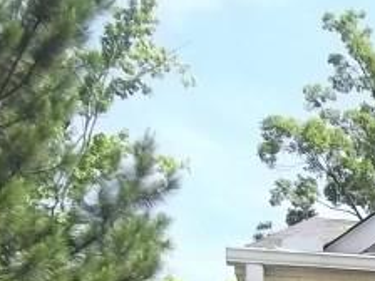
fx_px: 1582
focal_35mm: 146
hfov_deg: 12.1
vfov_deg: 9.4
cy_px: 609
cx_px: 745
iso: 64
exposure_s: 1/400
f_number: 2.9
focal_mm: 5.7
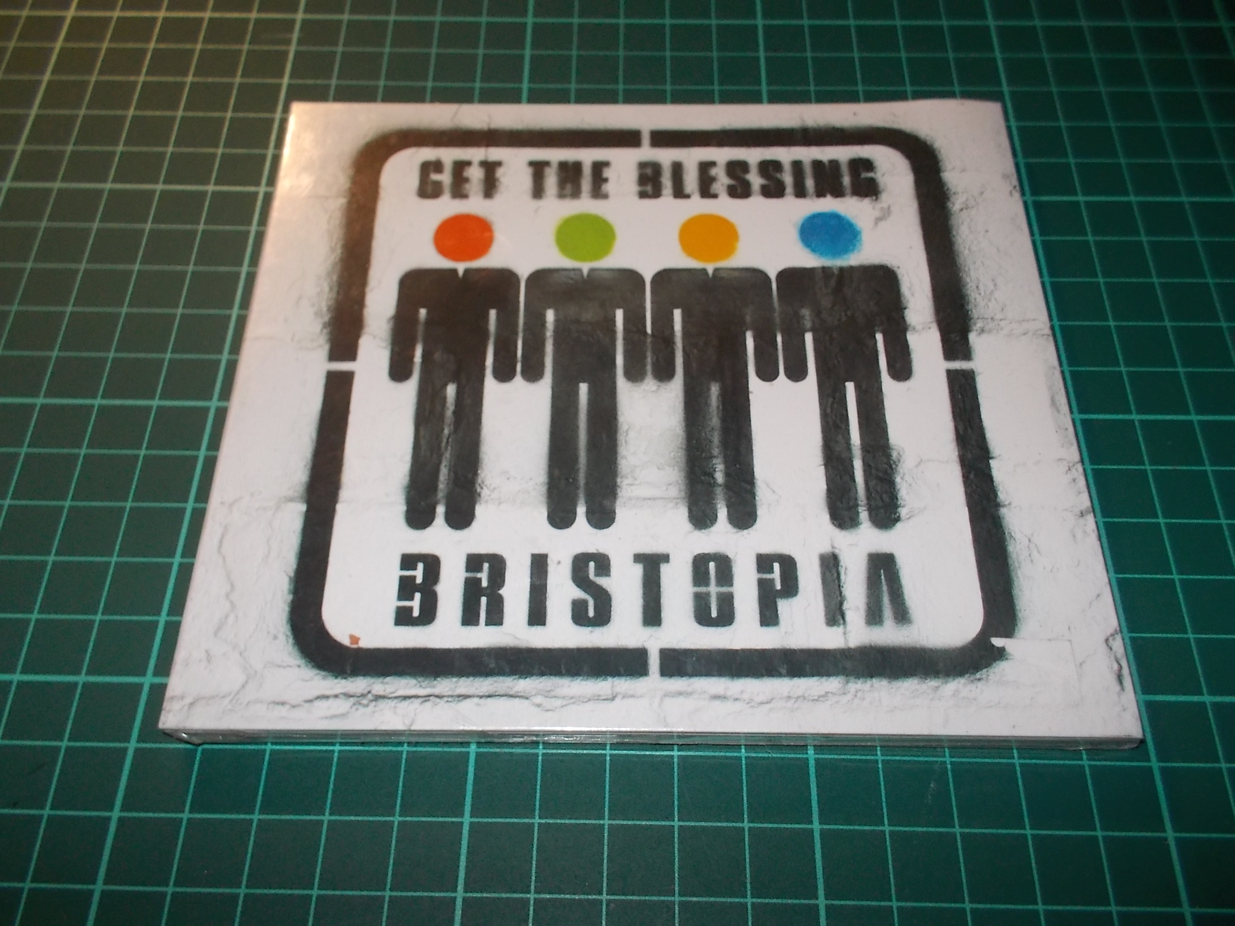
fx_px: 1035
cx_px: 618
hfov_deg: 61.7
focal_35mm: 29
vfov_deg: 48.2
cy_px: 463
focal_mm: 4.1
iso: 200
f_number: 3.3
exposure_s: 1/30
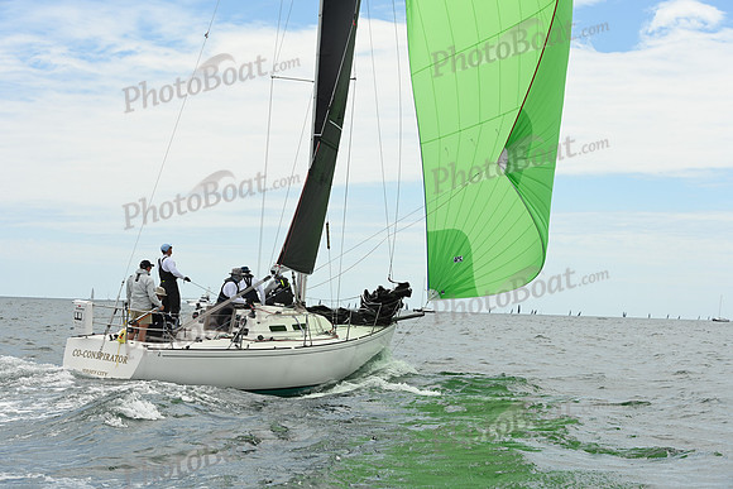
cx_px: 366
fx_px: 1426
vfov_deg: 19.5
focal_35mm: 70
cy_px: 244
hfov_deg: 28.8
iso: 320
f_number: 9
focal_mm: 70
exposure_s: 1/1000
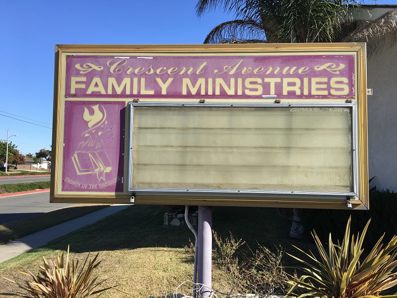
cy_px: 149
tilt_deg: +2.8
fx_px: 333
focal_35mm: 29
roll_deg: -0.9
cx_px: 198
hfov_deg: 61.7
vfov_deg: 48.2
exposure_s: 1/962
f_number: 2.2
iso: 25
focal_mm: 4.15
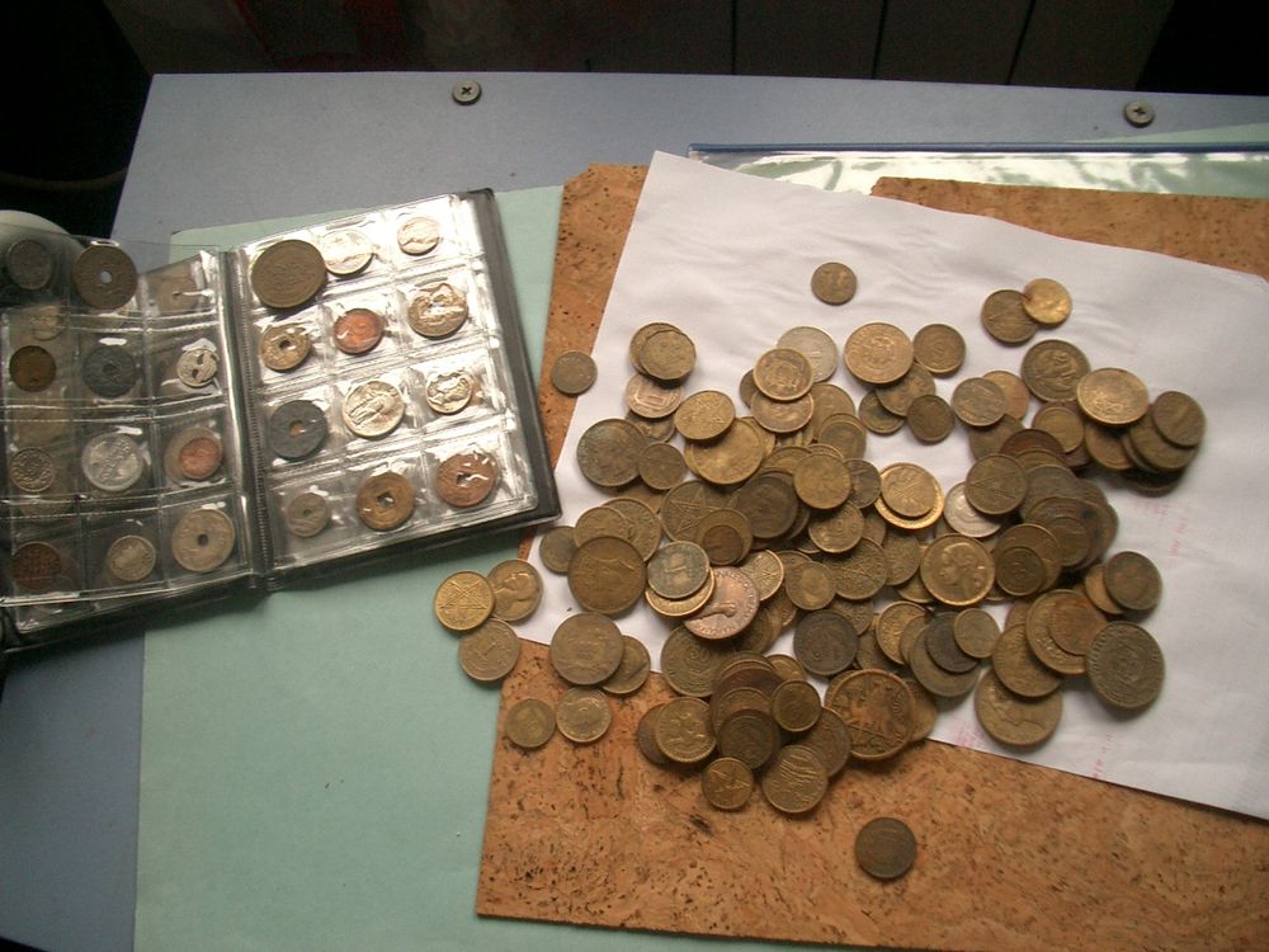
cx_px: 634
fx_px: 1283
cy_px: 476
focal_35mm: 35
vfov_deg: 40.7
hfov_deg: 52.6
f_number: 2.6
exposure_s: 1/50
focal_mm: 5.8
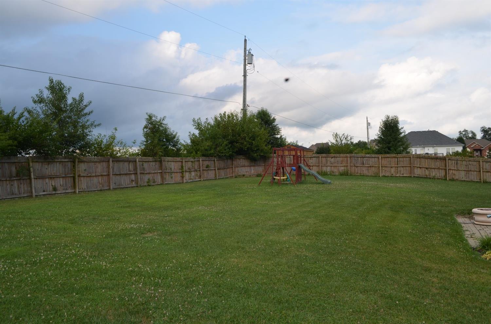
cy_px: 162
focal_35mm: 33
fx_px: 449
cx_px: 246
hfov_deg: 57.3
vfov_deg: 39.8
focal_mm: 22
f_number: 7.1
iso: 100
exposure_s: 1/200
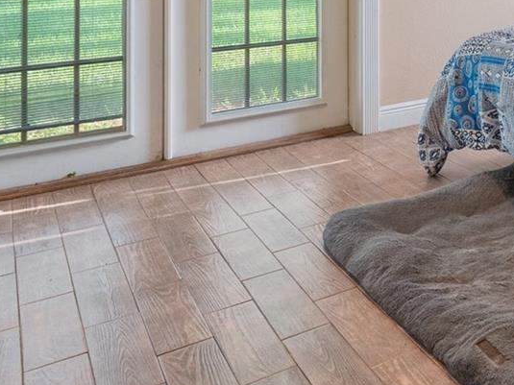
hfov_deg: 35.0
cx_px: 574
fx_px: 683
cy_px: -61
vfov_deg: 28.0
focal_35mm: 46
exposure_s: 1/2.5
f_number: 8
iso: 400
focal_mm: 16
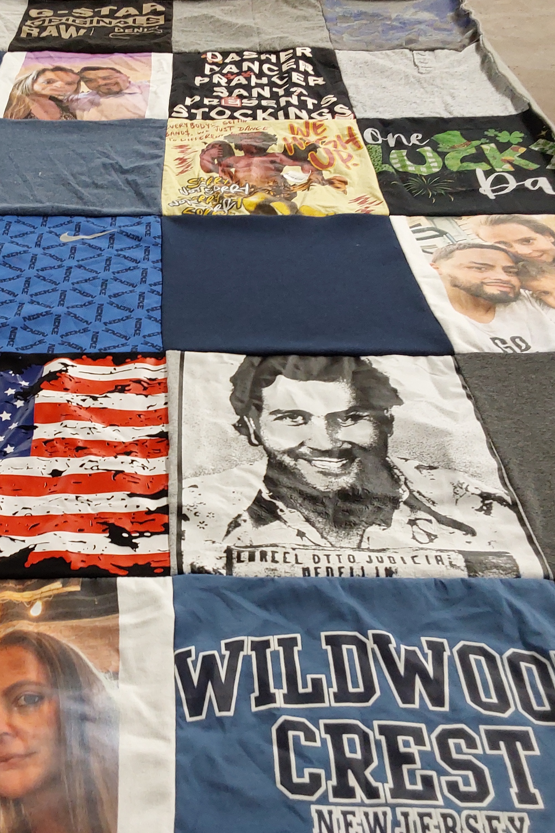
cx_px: 140
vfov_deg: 49.6
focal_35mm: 39
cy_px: 417
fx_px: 902
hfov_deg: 33.5
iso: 125
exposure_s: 1/60
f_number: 1.9
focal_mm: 2.91
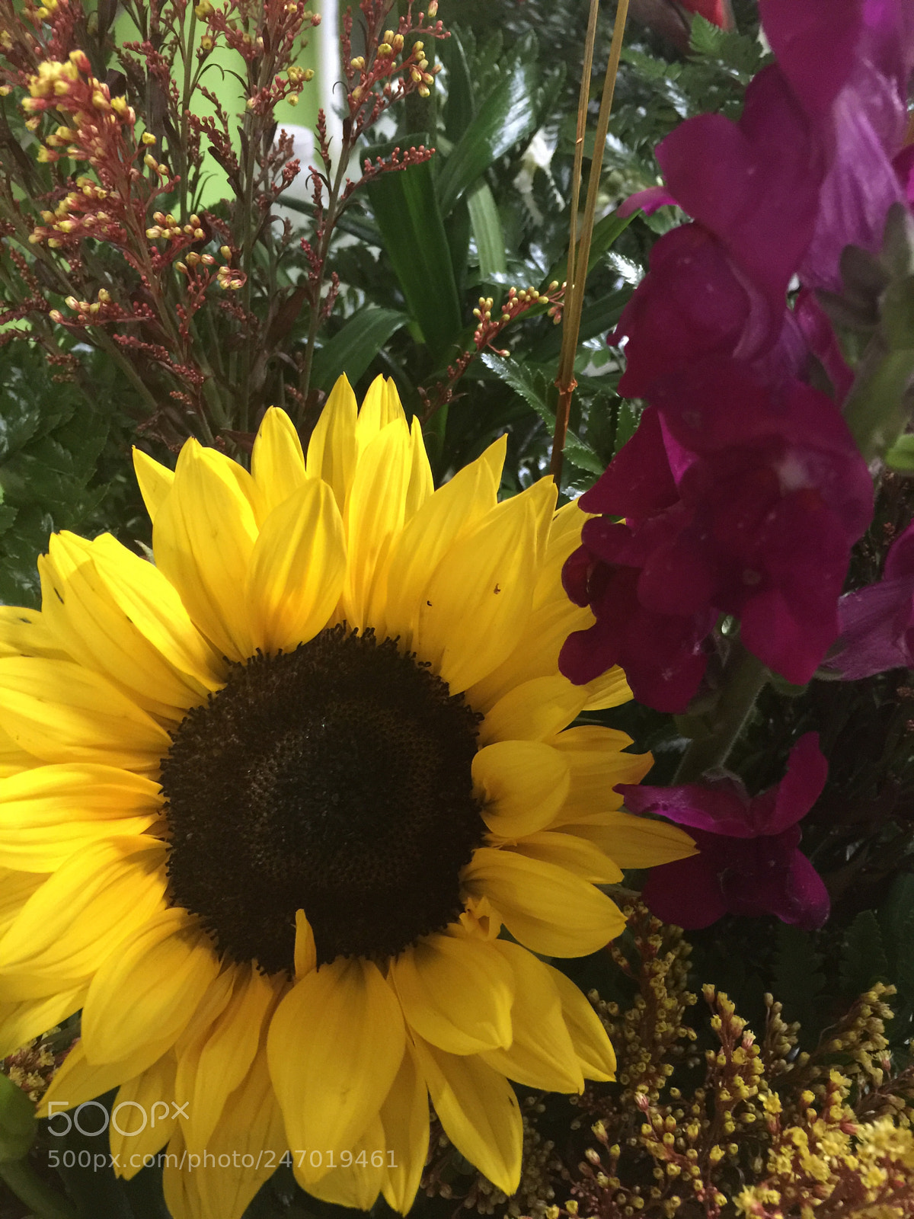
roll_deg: -2.2
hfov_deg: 48.2
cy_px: 610
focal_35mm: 29
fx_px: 1021
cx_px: 457
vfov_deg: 61.7
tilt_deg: -38.7
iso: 125
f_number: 2.2
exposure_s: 1/8
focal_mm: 4.15
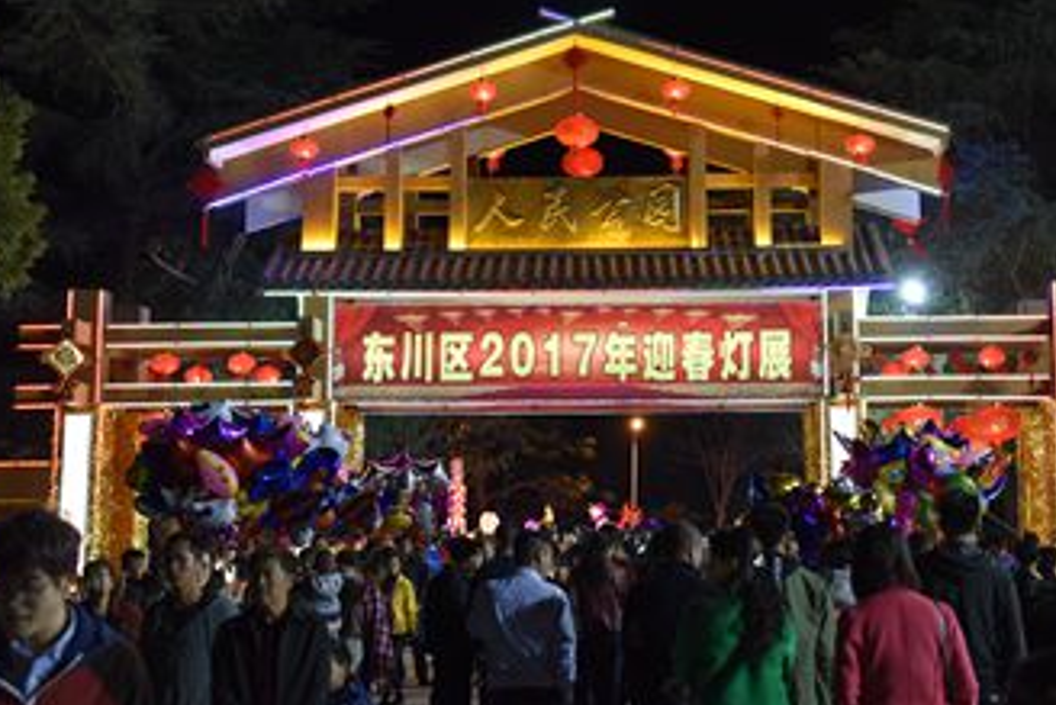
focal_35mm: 66
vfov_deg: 20.6
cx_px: 629
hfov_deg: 30.4
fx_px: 1937
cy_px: 240
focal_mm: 48
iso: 2200
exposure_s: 1/60
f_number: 4.2
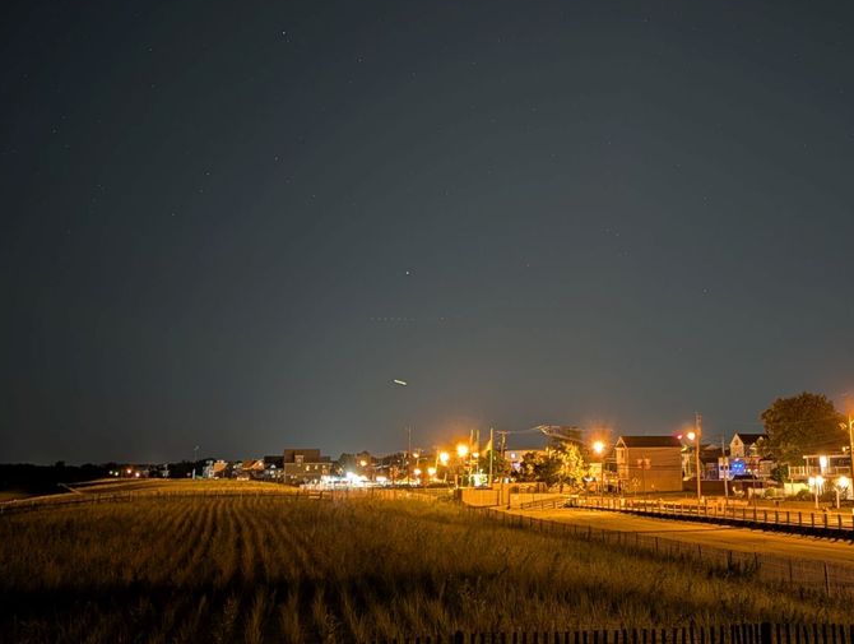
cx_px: 549
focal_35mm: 43
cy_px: 108
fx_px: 1063
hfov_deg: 43.3
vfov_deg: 32.6
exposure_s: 10.1
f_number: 1.68
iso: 19
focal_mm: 6.9
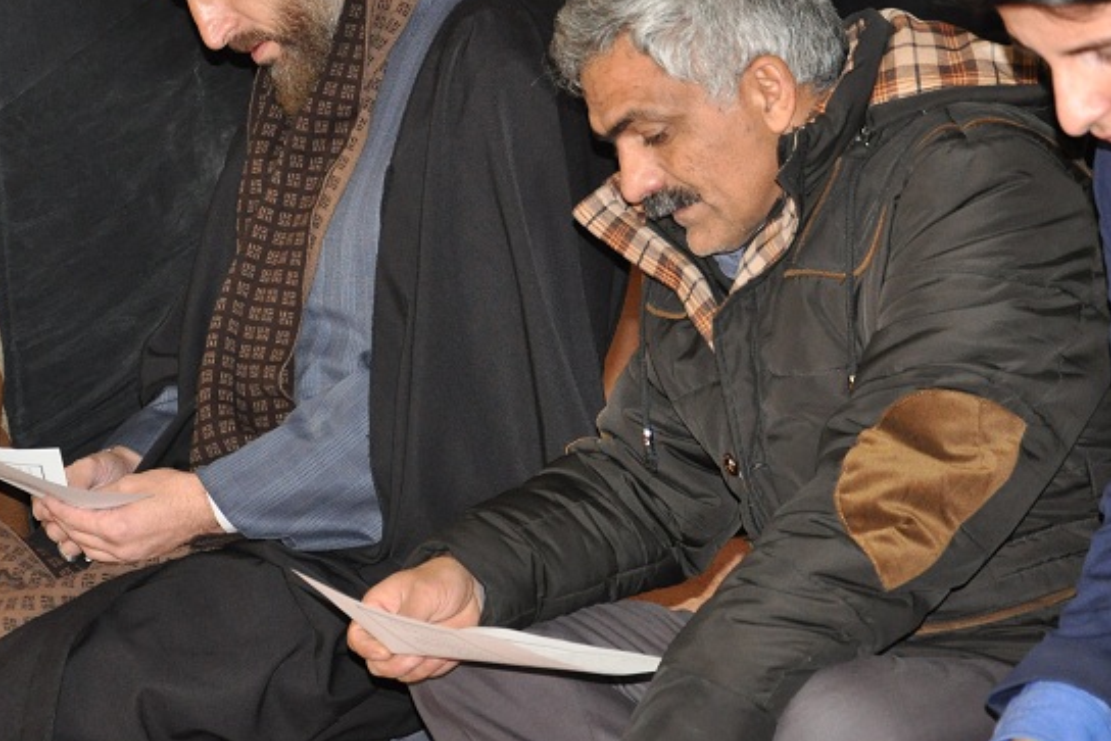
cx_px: 437
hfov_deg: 16.5
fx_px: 3828
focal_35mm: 124
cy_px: 261
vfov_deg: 11.1
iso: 1250
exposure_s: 1/60
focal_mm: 50
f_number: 5
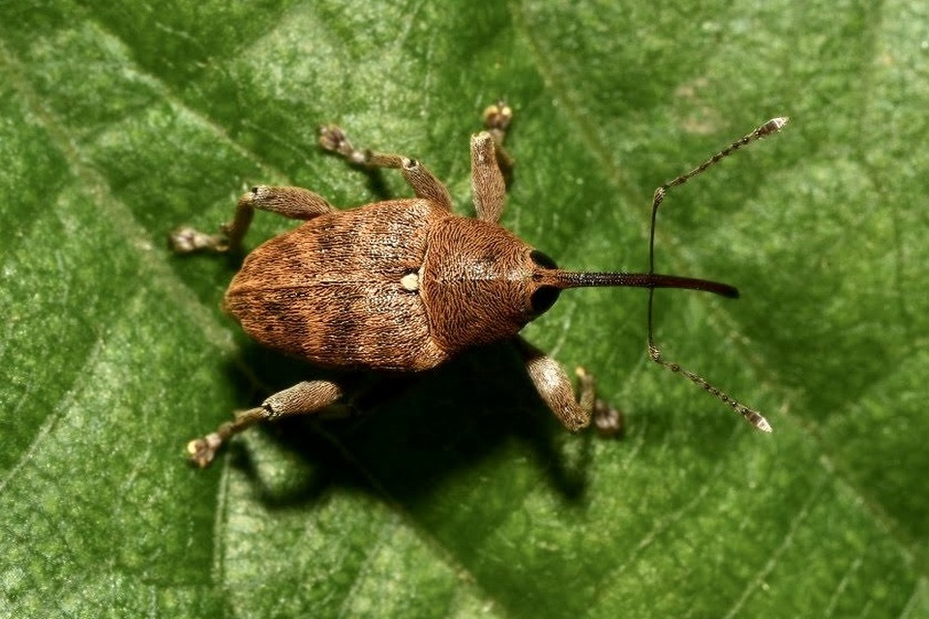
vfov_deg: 8.7
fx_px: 4064
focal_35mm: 158
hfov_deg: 13.0
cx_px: 464
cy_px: 310
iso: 100
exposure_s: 1/60
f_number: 29
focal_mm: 105
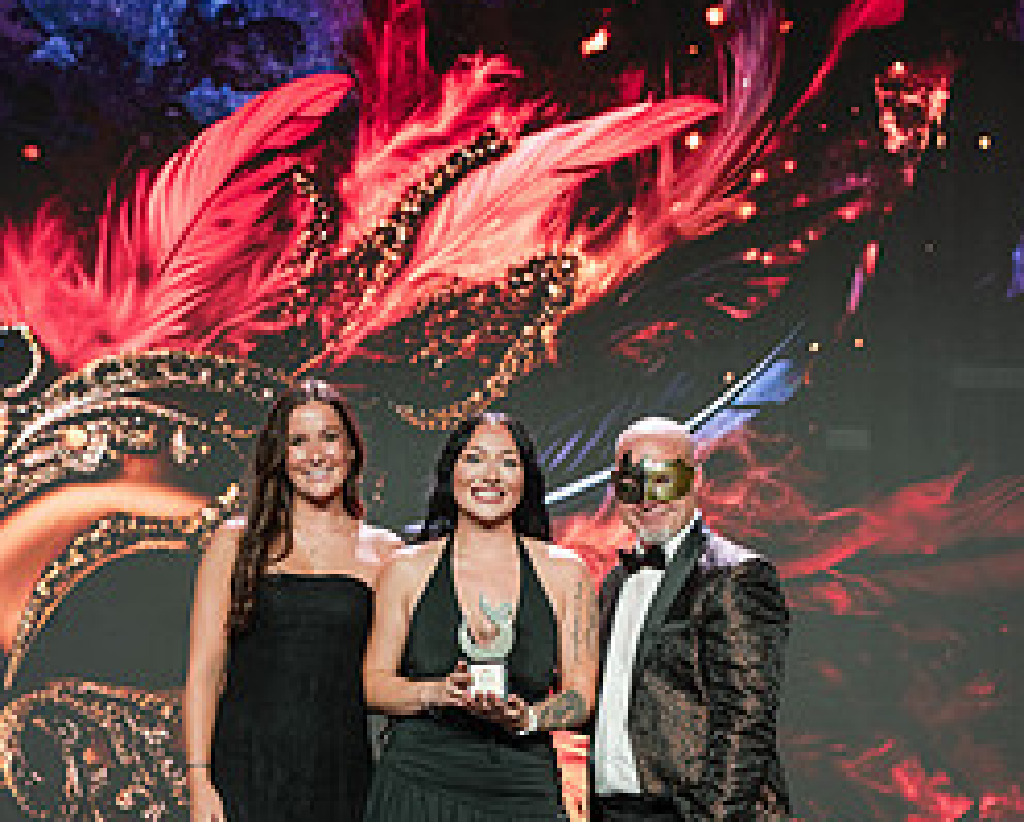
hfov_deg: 22.5
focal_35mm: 85
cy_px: 640
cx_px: 471
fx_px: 2579
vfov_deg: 18.0
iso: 800
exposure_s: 1/160
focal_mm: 50
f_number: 2.8
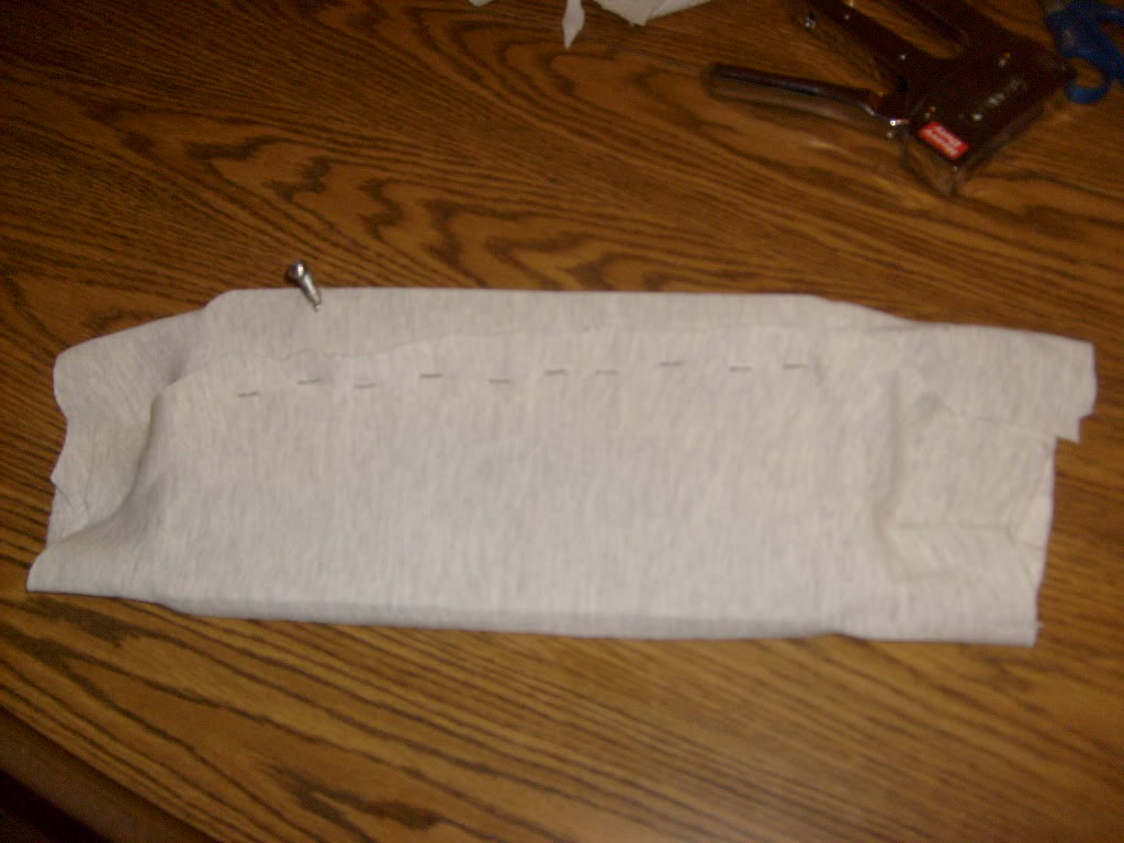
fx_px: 1136
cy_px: 422
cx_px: 562
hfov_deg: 52.6
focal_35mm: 35
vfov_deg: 40.7
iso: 100
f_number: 2.8
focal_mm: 5.8
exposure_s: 1/45
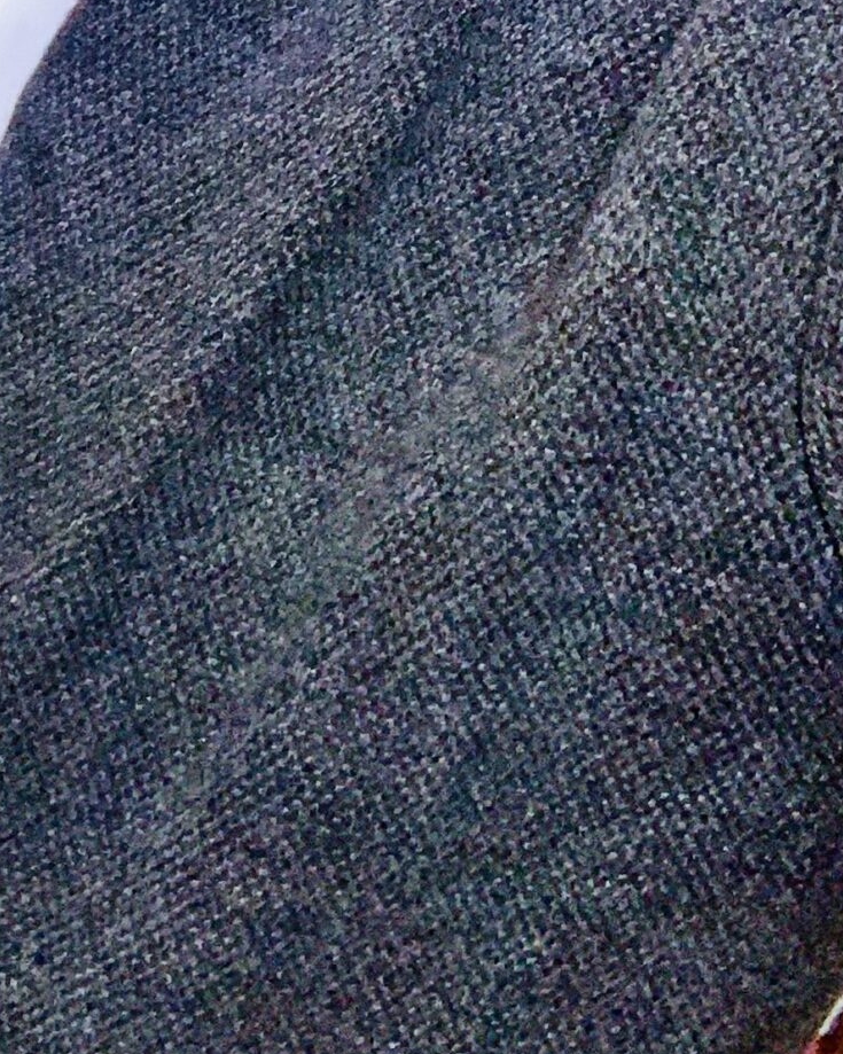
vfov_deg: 20.7
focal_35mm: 87
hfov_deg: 17.3
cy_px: -154
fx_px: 2714
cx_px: -1
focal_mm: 2.87
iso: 320
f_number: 2.2
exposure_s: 1/40
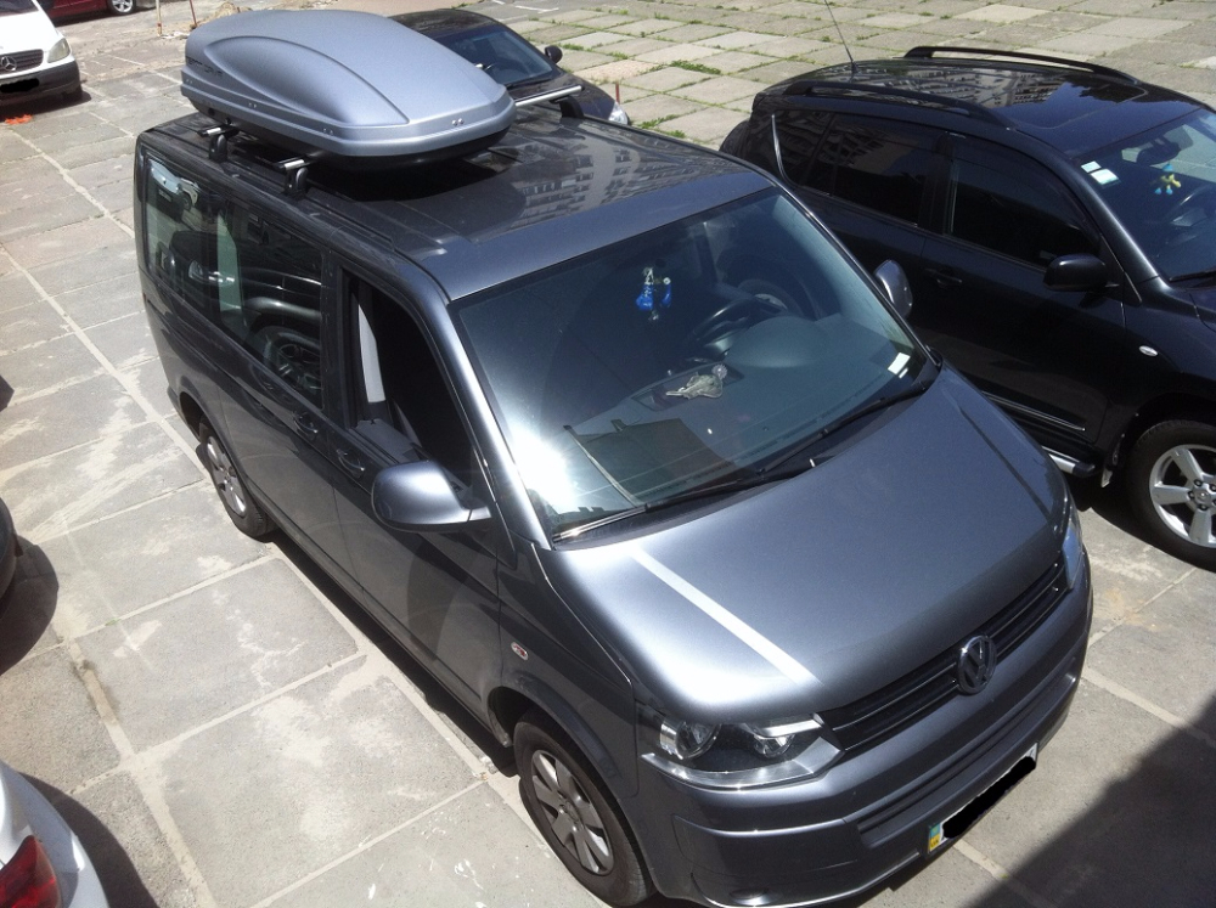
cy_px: 454
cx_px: 608
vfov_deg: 40.6
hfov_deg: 52.7
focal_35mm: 35
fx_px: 1228
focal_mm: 3.85
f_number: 2.8
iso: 80
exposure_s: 1/1040
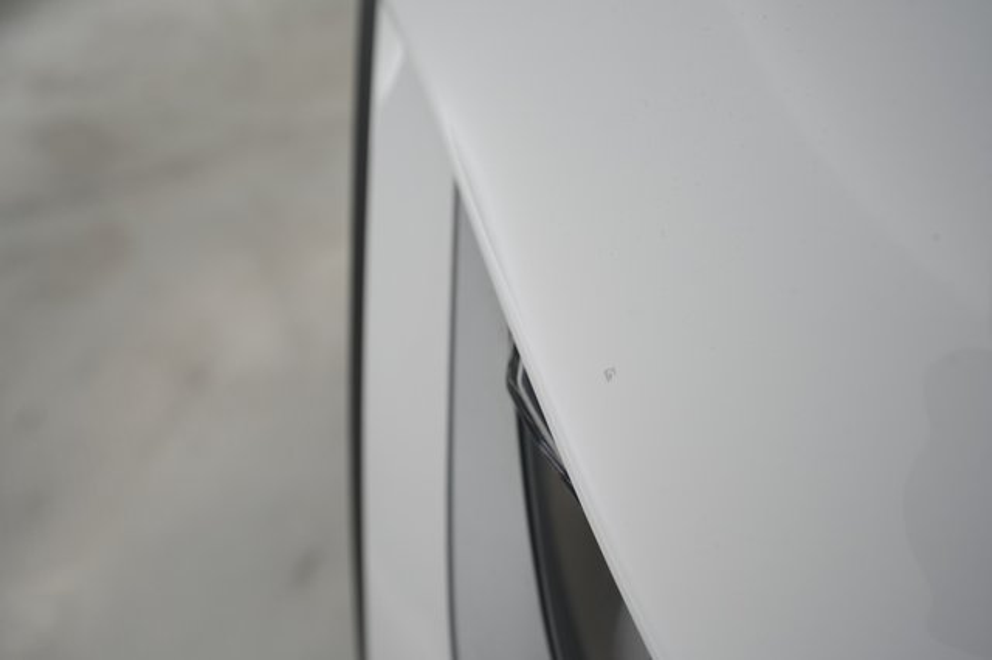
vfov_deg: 46.4
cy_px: 330
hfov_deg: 65.5
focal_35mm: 28
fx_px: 771
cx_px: 496
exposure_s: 1/100
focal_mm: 28
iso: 800
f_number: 4.5
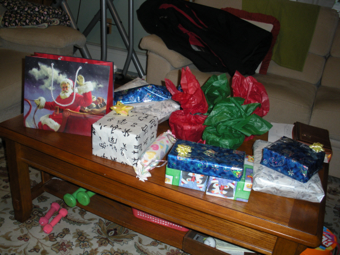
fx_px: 354
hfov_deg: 51.4
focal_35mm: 36
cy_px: 128
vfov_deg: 39.7
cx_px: 170
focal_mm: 6.3
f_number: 3.5
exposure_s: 1/60
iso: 107
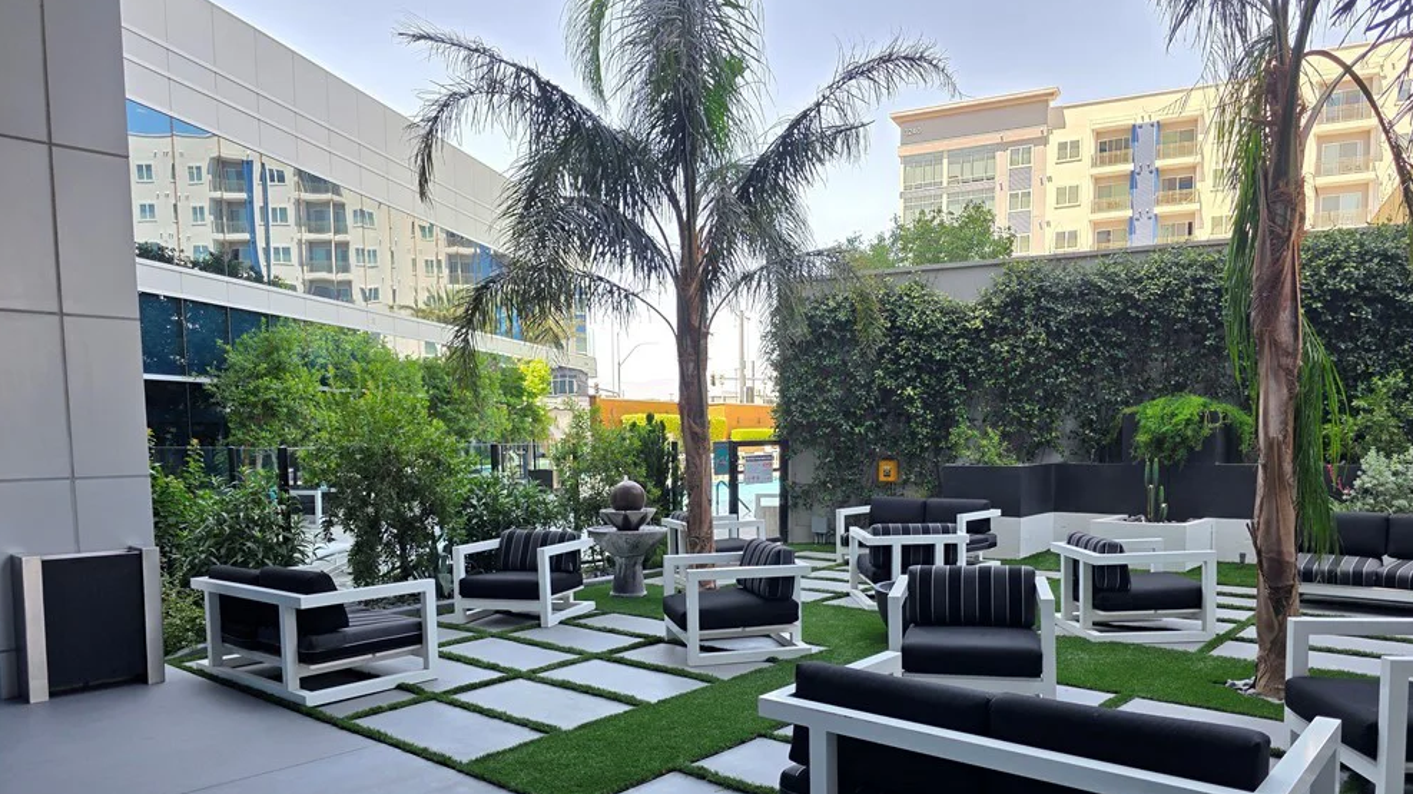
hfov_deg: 71.9
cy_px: 518
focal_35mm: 26
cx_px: 720
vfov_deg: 43.9
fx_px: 974
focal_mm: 6.3
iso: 32
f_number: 1.7
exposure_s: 1/180
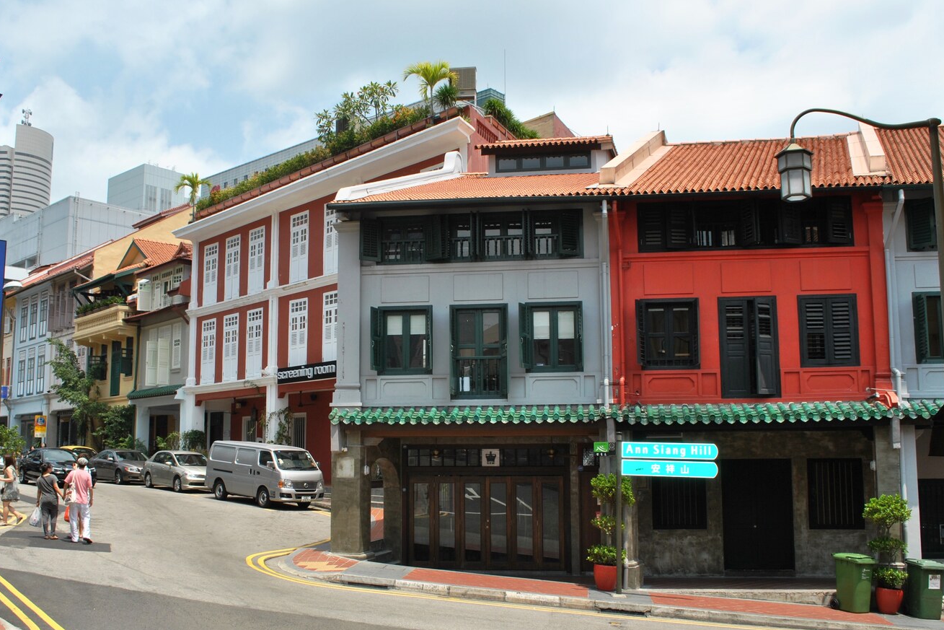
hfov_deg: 57.1
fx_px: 865
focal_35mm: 33
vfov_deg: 39.9
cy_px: 349
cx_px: 432
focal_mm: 18
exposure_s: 1/200
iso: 100
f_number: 9
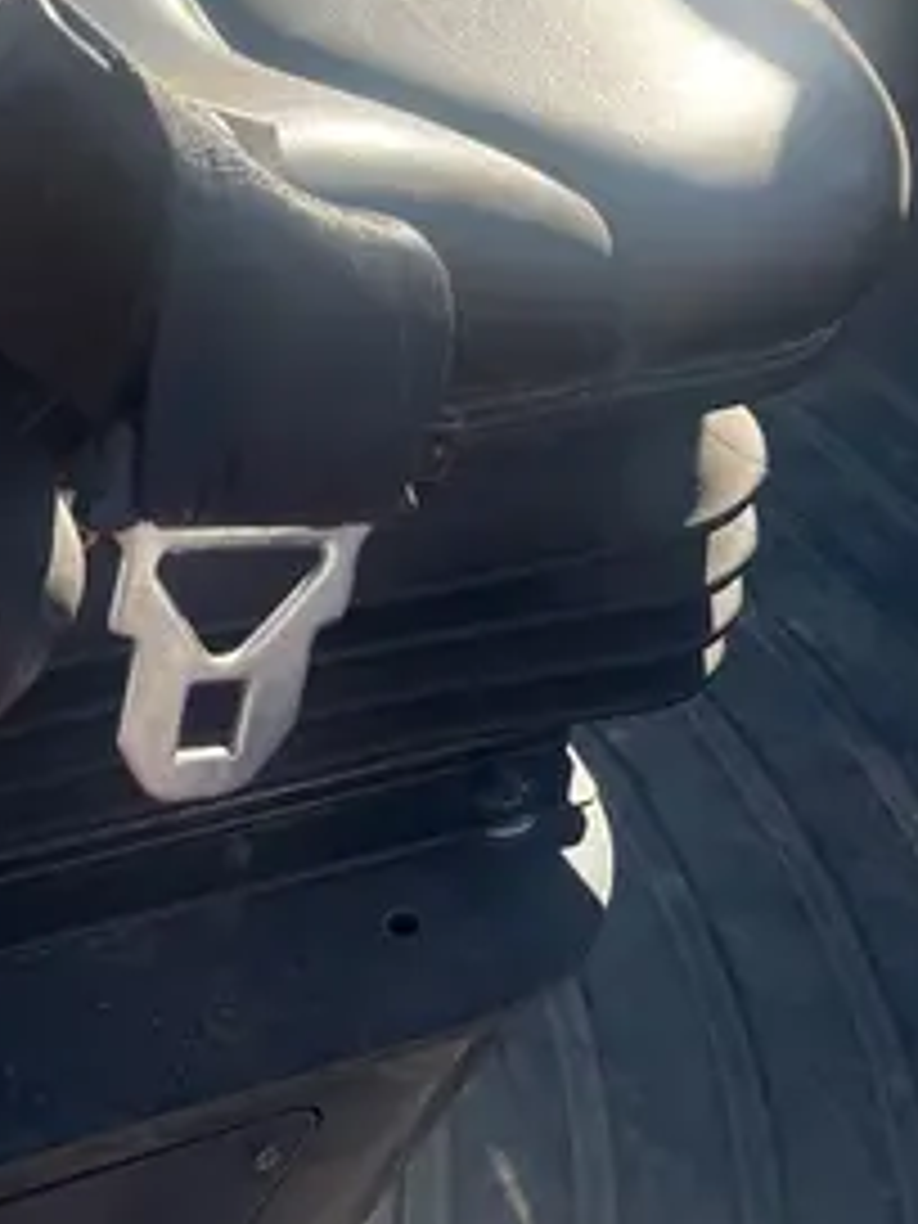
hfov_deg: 21.0
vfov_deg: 26.8
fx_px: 2475
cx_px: 590
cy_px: 106
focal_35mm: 70
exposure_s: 1/1404
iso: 50
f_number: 1.6
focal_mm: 5.1
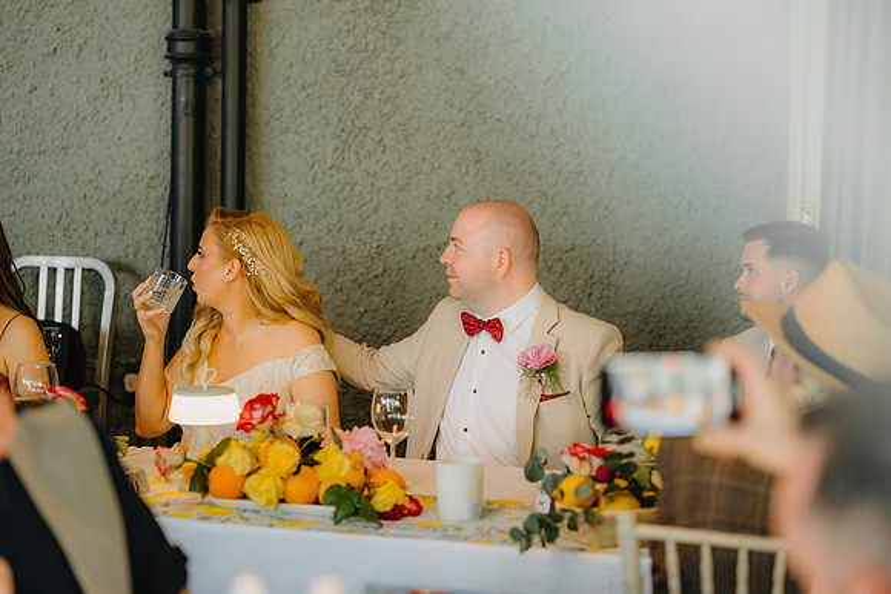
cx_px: 446
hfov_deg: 23.9
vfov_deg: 16.1
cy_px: 297
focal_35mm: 85
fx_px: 2104
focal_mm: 85
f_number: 2.2
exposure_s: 1/200
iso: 800
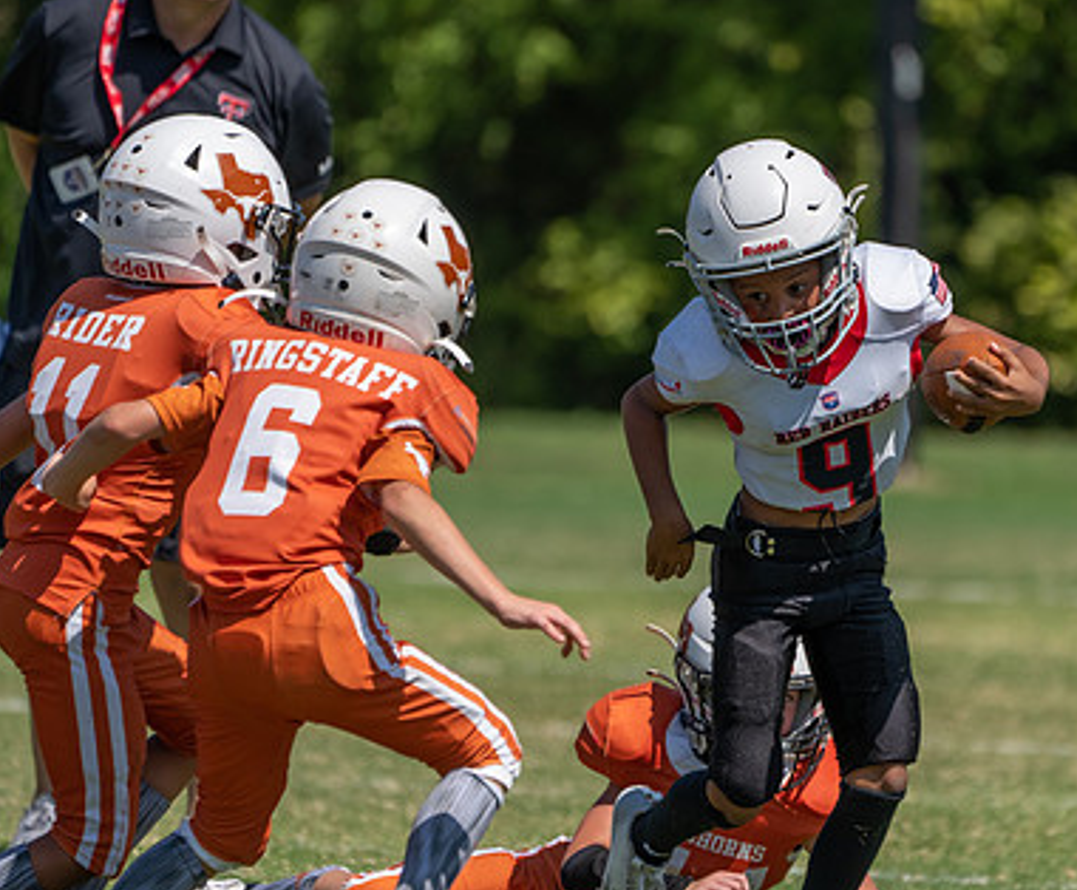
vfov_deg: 2.4
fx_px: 21246
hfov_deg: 2.9
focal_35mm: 658
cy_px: 496
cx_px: 750
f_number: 5.6
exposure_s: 1/1000
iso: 160
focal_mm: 400
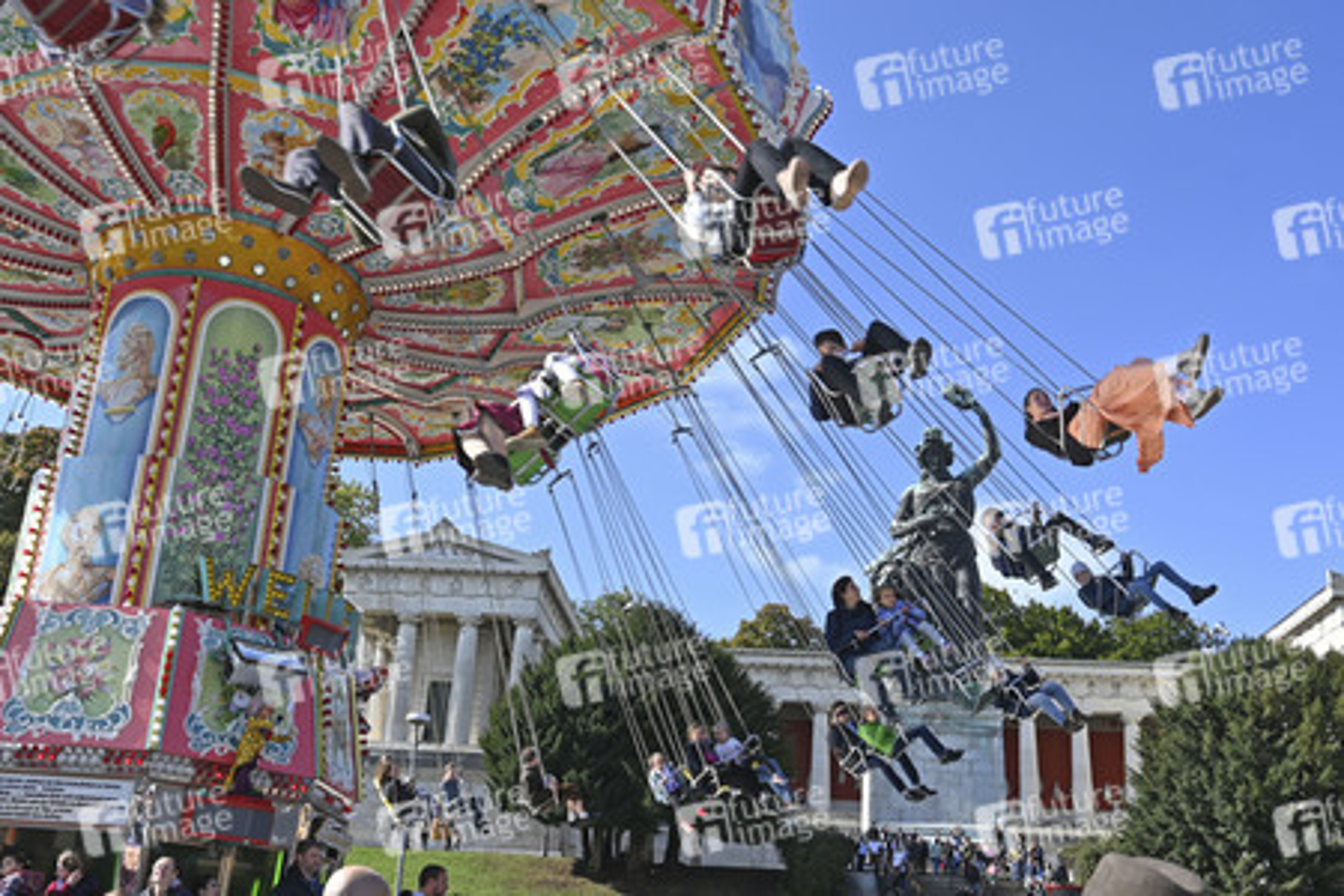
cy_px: 448
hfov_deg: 53.1
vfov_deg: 36.9
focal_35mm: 36
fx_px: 1344
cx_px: 672
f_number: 6.3
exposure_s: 1/320
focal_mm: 24
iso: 100
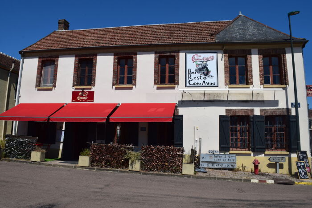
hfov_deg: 67.4
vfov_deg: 47.9
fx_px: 234
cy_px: 104
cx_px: 156
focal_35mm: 27
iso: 280
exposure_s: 1/500
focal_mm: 18
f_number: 11
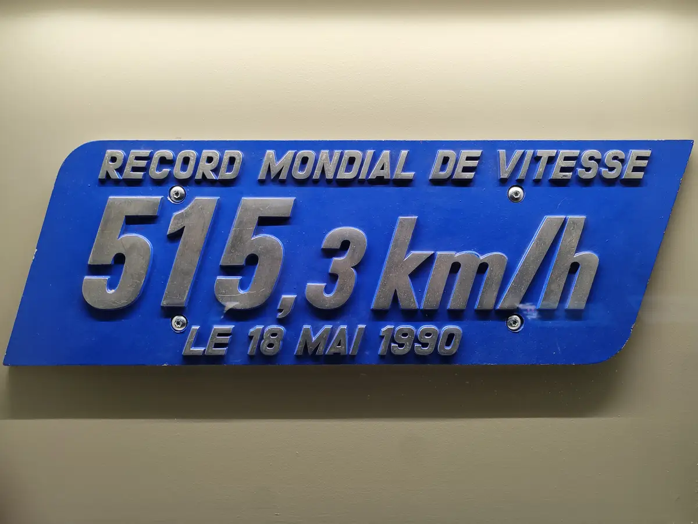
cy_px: 262
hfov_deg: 71.6
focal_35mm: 24
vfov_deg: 56.8
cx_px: 349
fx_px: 484
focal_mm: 5.89
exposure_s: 1/100
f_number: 1.89
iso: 177
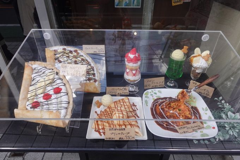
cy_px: 80
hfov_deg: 73.7
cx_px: 120
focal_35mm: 24
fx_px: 160
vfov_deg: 53.2
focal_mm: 9.4
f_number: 3.5
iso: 125
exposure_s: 1/200
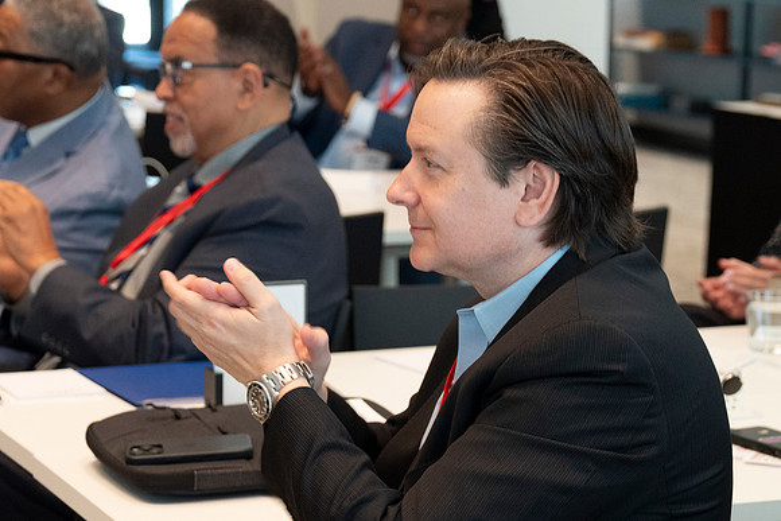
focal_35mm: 117
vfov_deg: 11.7
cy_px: 260
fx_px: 2539
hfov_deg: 17.5
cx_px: 390
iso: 3600
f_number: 5.6
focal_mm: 78
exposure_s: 1/60
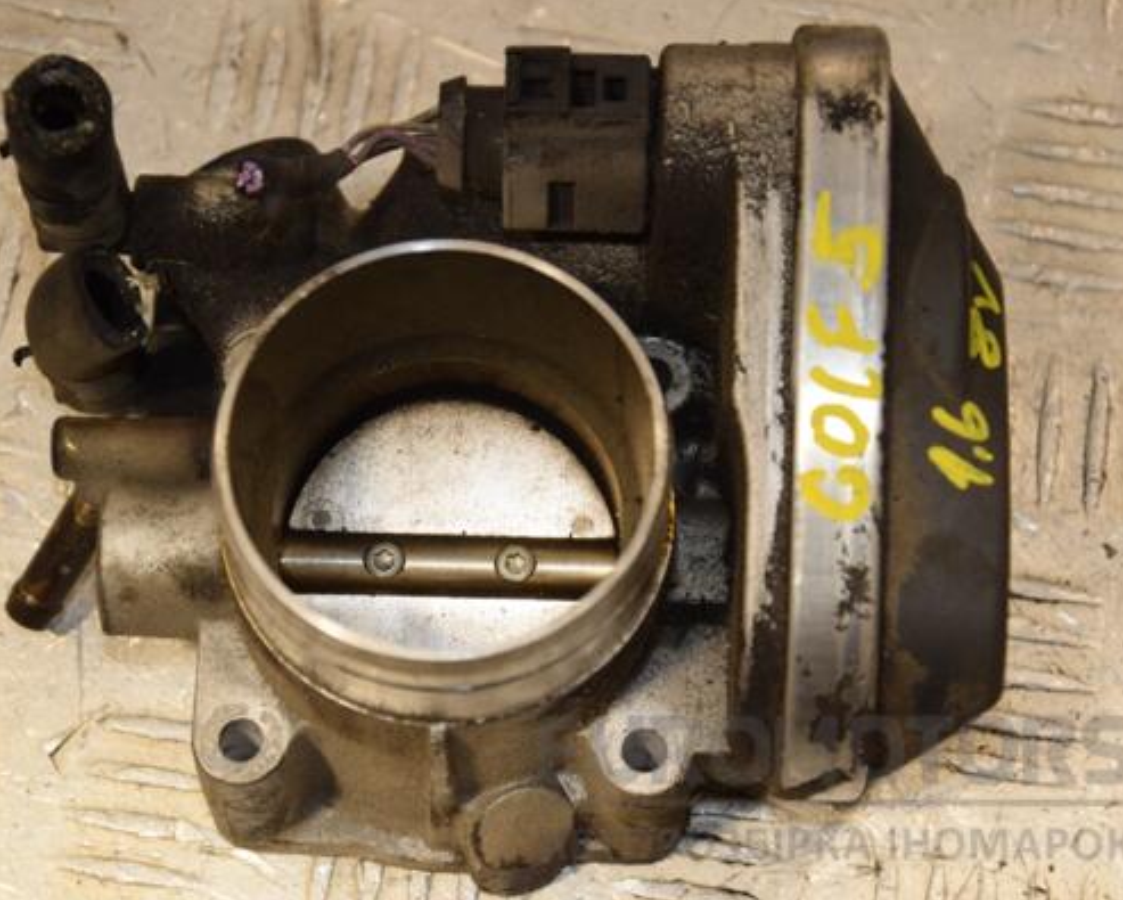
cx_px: 494
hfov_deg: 17.0
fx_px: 3758
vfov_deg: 13.7
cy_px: 447
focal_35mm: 113
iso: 800
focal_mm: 66
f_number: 6.3
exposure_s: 1/200
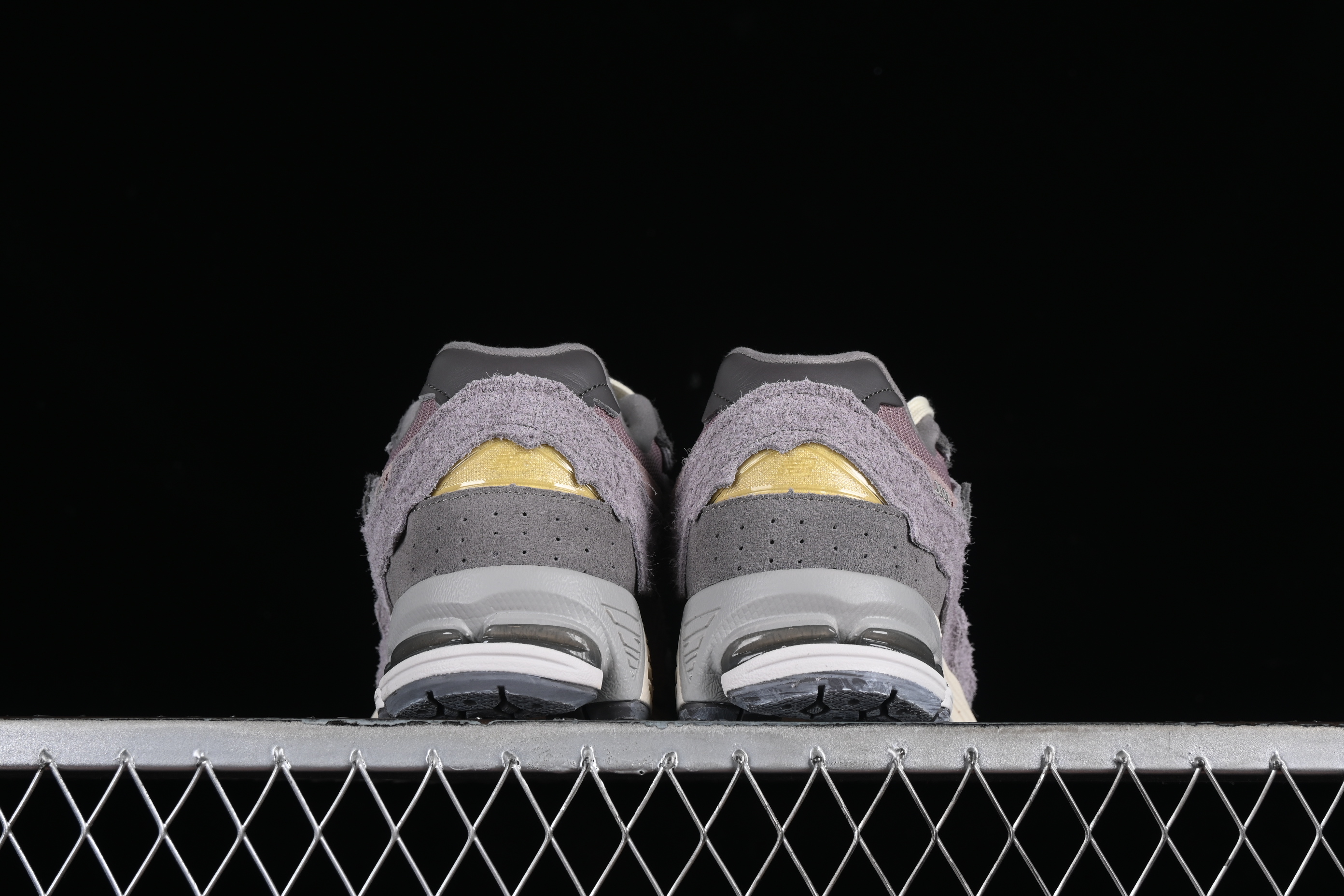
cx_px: 672
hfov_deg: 27.0
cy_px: 448
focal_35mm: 75
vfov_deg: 18.2
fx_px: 2800
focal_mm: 50
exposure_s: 1/80
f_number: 8
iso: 160
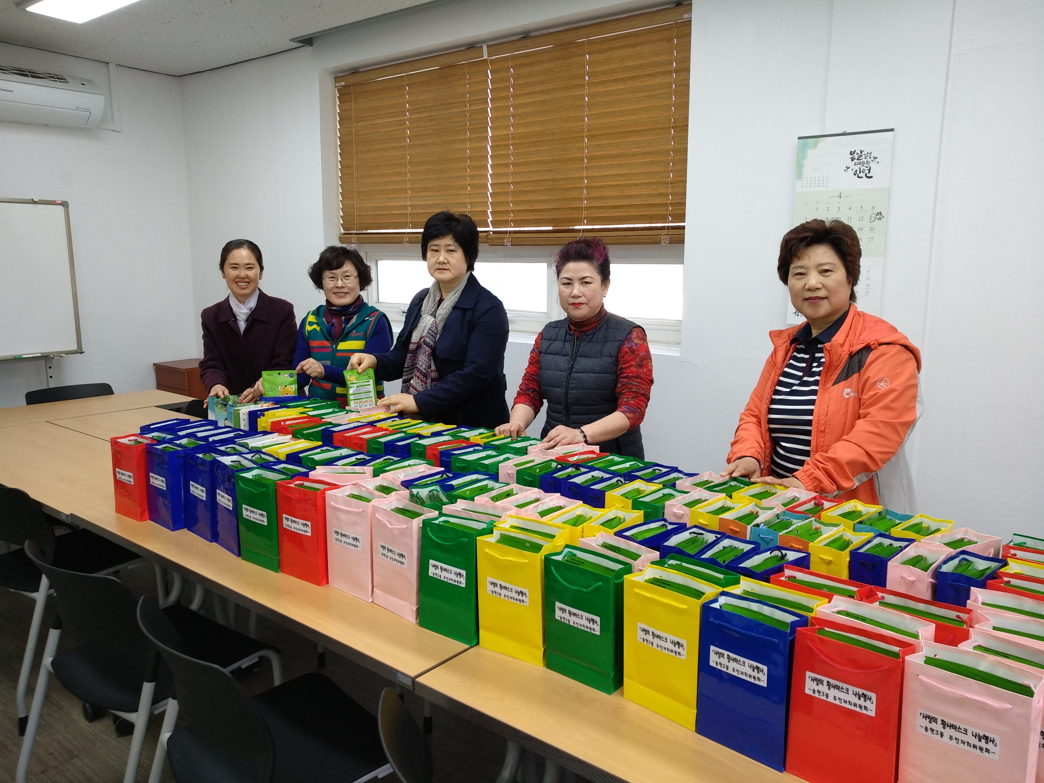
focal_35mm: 22
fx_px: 664
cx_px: 522
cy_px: 392
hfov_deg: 76.4
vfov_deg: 61.1
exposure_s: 1/60
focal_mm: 3.81
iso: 250
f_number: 2.2
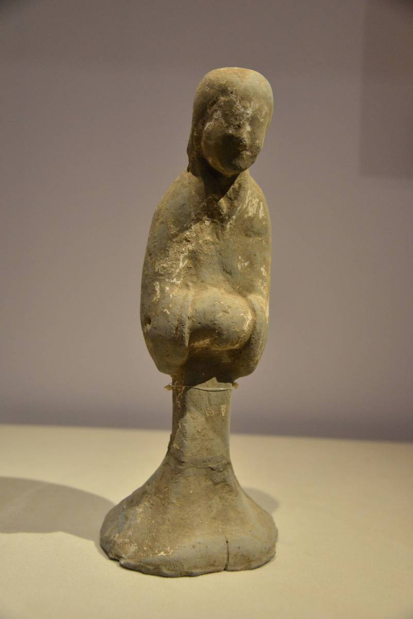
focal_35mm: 45
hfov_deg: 29.9
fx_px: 774
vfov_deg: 43.6
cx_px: 206
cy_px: 310
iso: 2500
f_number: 4.2
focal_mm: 45
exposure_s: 1/80
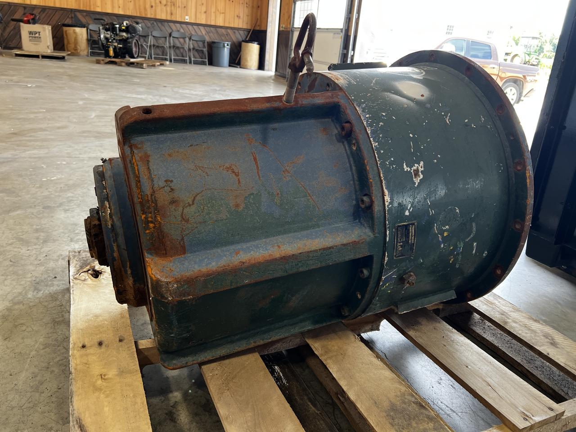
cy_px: 216
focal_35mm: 26
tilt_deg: -21.2
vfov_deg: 53.1
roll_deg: -5.5
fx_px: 433
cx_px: 288
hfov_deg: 67.3
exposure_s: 1/121
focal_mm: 5.7
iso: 100
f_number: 1.5
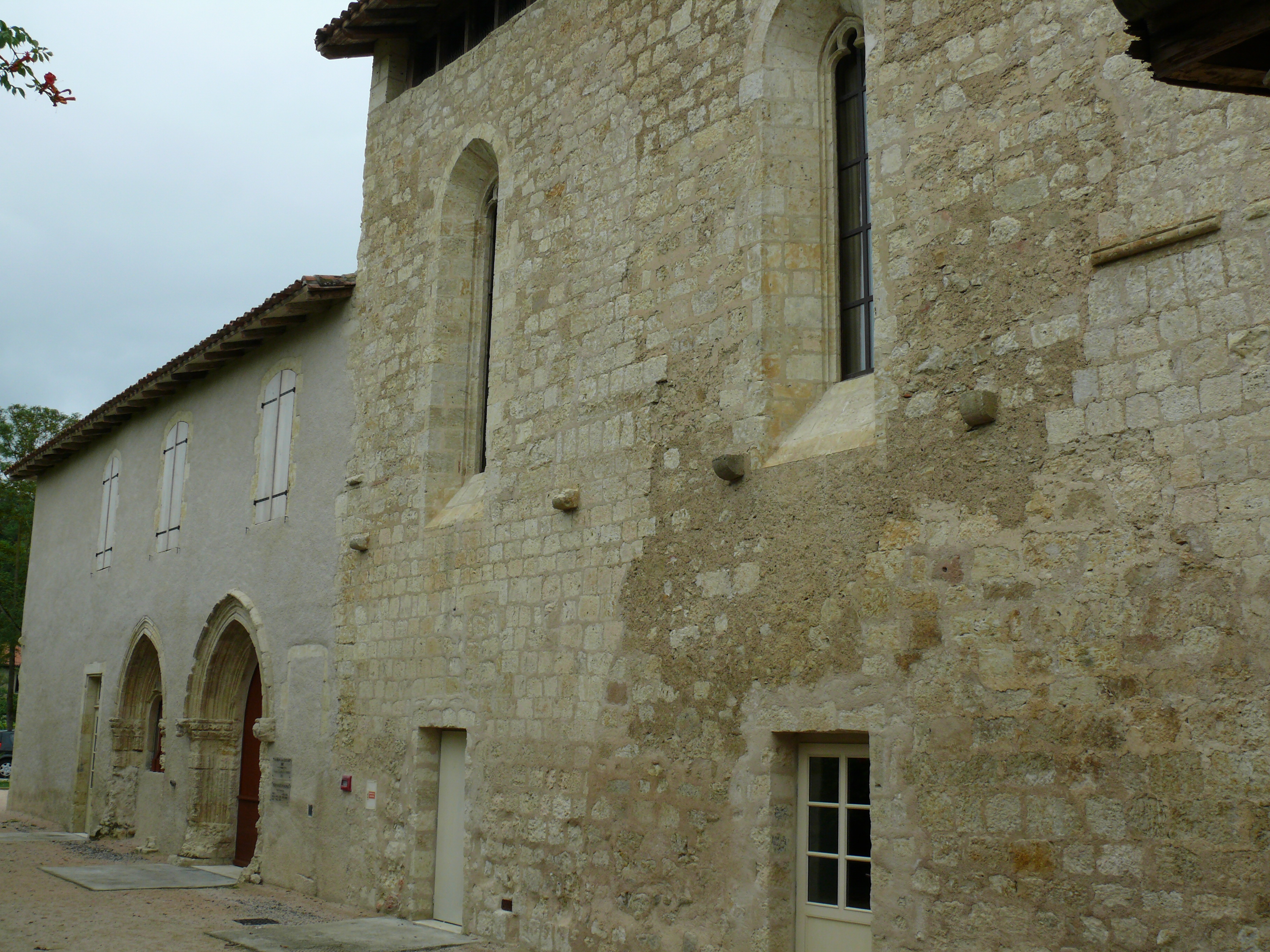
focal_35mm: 35
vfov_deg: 40.7
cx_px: 635
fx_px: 1284
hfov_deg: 52.6
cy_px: 476
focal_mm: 7.5
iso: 100
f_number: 5
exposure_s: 1/200
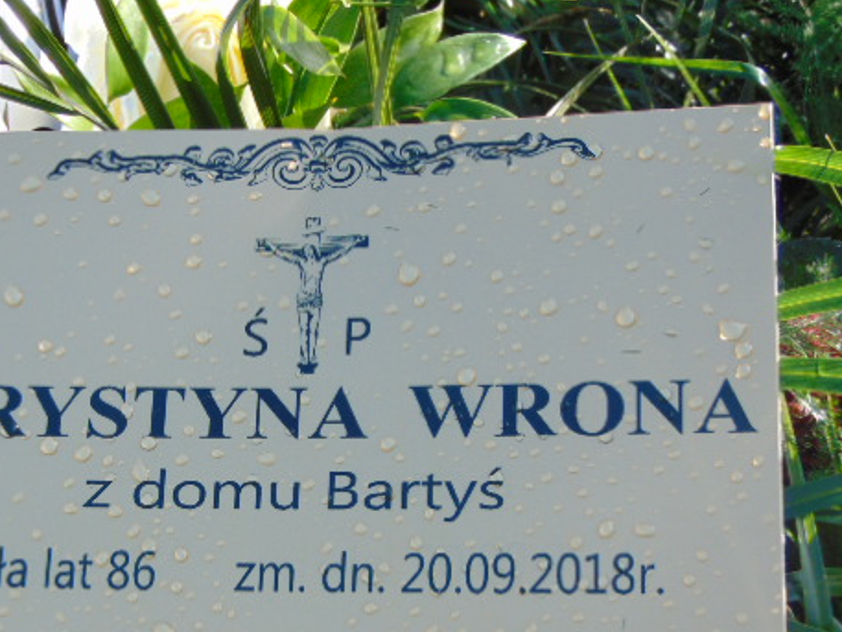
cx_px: 286
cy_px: 440
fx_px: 2044
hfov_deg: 23.2
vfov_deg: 17.5
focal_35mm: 84
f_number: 3.6
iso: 80
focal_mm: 10.8
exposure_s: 1/250
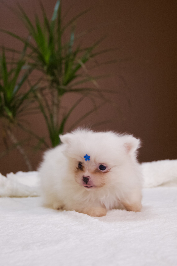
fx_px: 337
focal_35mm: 46
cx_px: 88
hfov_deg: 29.4
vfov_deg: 43.0
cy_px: 133
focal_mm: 30.5
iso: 1600
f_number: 4.8
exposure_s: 1/160
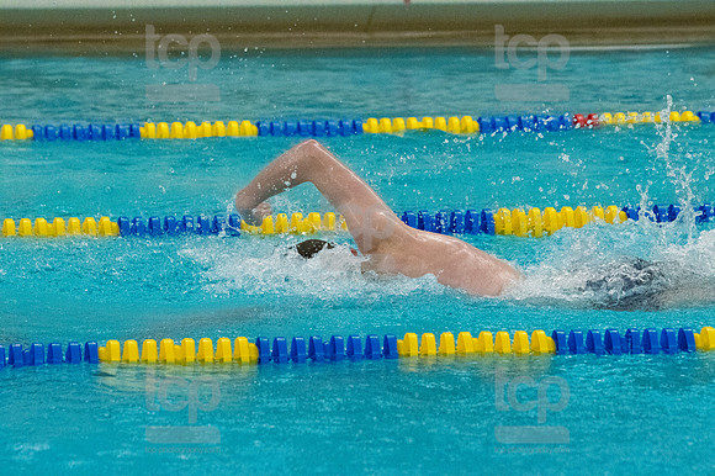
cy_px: 238
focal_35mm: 300
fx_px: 5955
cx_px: 358
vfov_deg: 4.6
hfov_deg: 6.9
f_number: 5
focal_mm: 200
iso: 10000
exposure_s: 1/1250
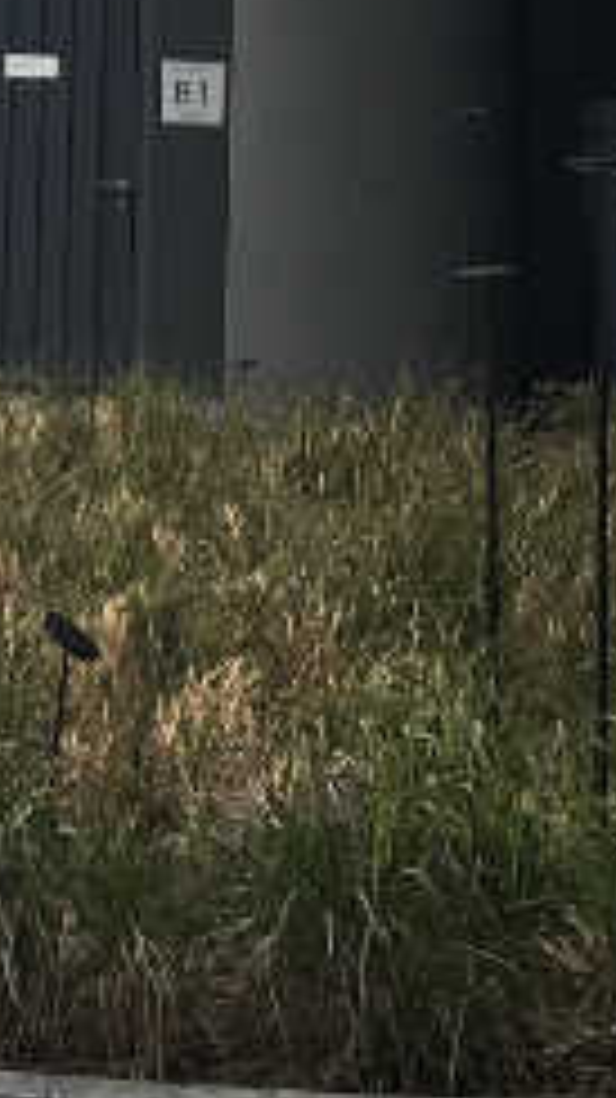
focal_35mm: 166
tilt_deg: +4.2
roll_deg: -2.6
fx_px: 4827
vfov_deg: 12.6
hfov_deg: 7.0
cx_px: -612
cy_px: -252
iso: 25
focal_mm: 4.15
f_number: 2.2
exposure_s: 1/100
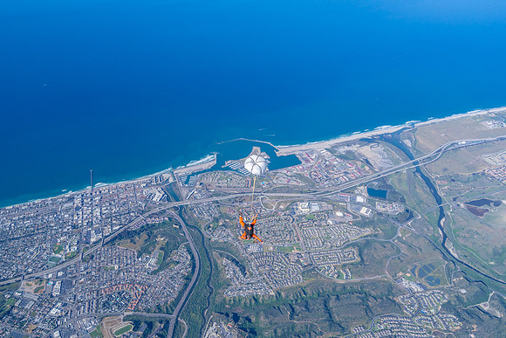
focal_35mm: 26
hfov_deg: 69.4
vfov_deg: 49.6
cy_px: 169
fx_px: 366
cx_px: 253
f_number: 10
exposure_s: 1/1600
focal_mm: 26
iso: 800
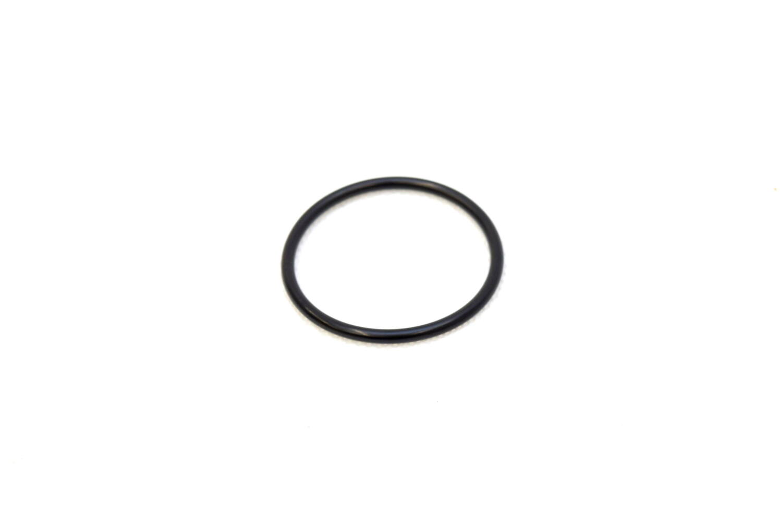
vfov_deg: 18.2
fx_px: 1626
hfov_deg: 27.0
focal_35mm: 75
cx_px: 390
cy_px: 261
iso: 400
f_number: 6.3
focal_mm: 50
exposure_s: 1/160
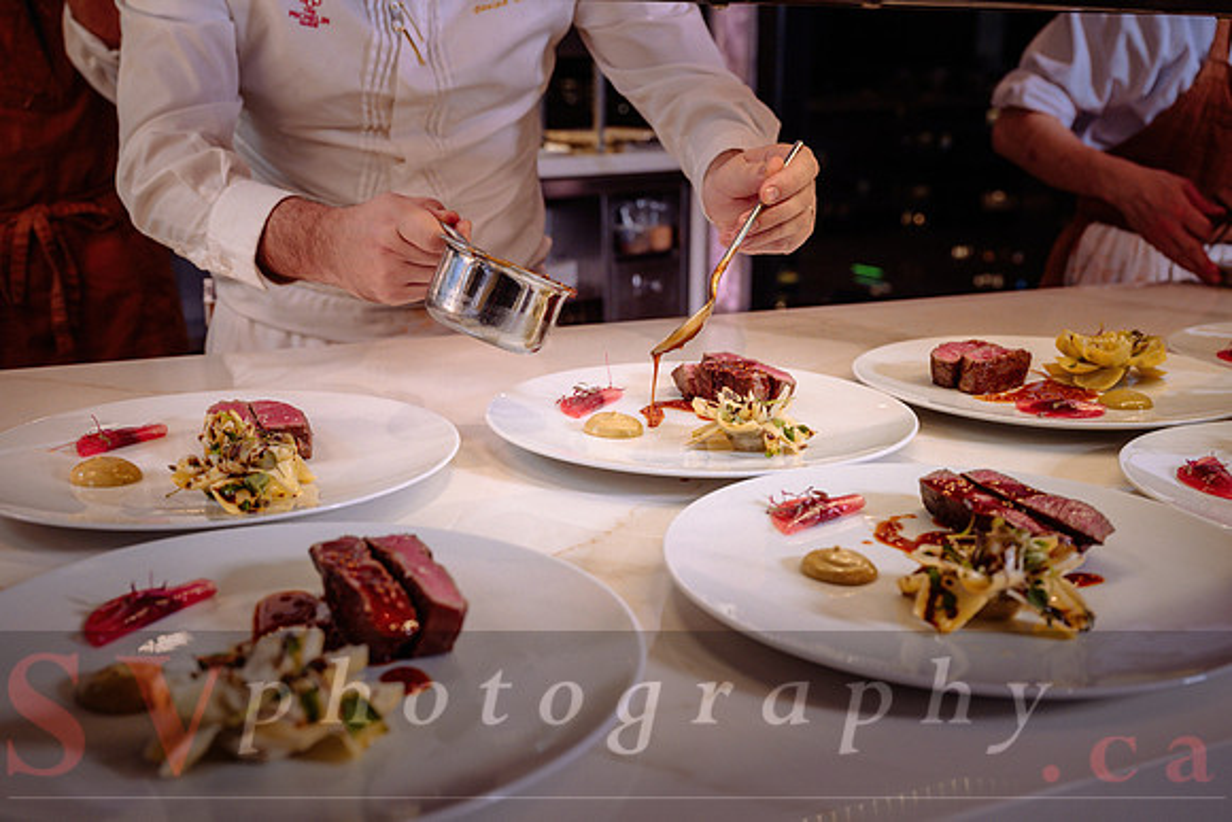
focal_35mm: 38
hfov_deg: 50.7
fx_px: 1301
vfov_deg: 35.1
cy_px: 411
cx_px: 616
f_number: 5
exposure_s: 1/160
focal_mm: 38
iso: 800
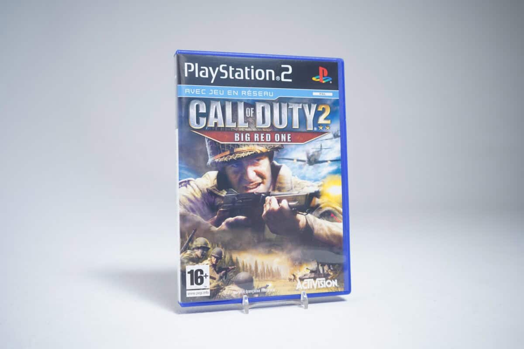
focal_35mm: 36
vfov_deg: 36.9
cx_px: 262
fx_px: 524
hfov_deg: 53.1
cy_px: 174
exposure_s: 1/30
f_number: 4
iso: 500
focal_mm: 36
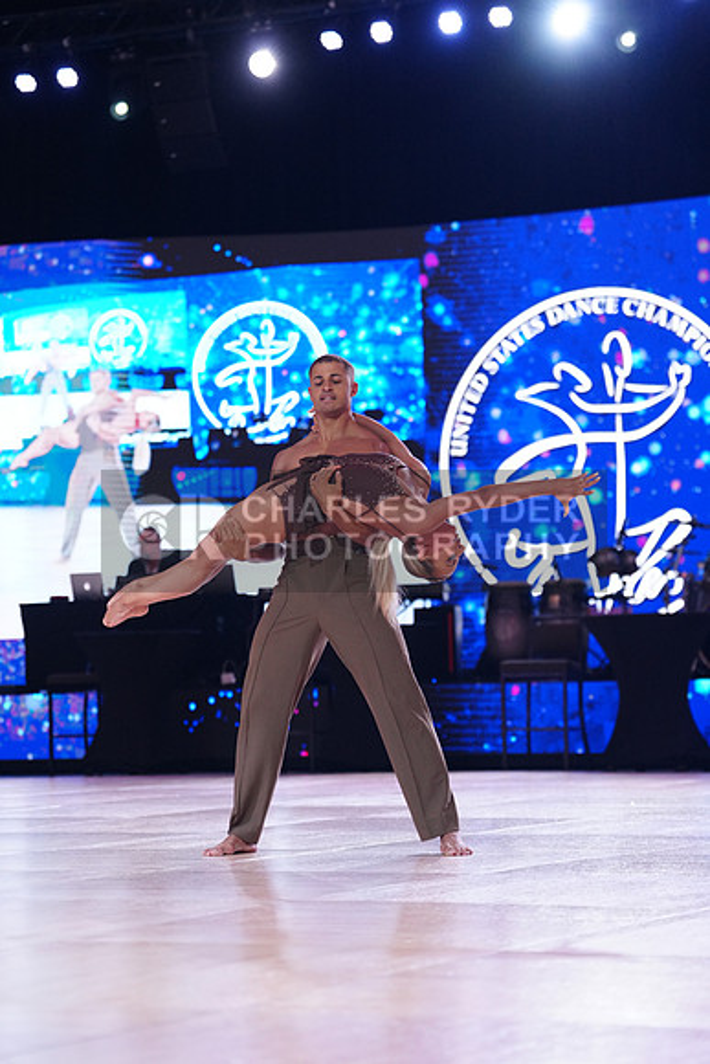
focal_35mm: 100
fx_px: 2956
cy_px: 532
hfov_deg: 13.7
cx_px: 355
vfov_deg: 20.4
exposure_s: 1/400
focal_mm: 100
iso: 2000
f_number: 2.8
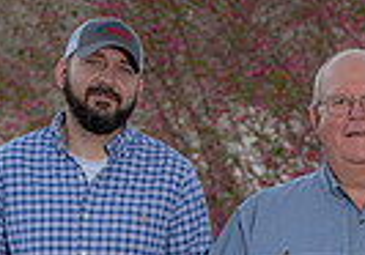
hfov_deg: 6.4
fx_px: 3273
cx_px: 296
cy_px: 507
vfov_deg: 4.4
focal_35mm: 318
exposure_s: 1/200
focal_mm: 70
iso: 160
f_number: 3.5
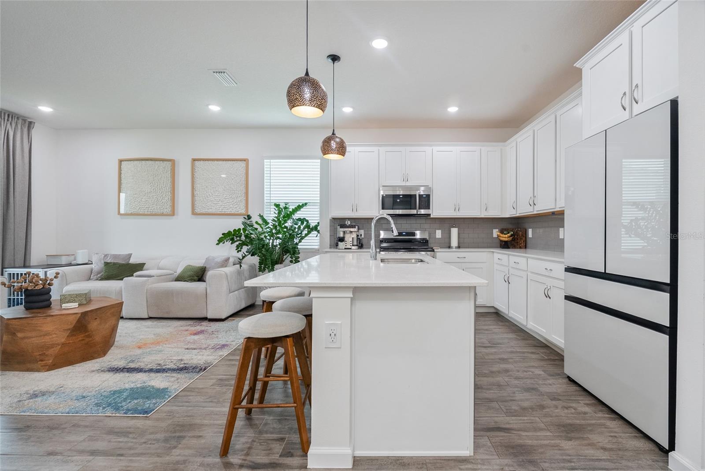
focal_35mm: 16
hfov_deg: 96.7
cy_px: 236
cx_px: 352
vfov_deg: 73.8
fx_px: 313
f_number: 9
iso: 800
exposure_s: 1/30
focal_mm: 16
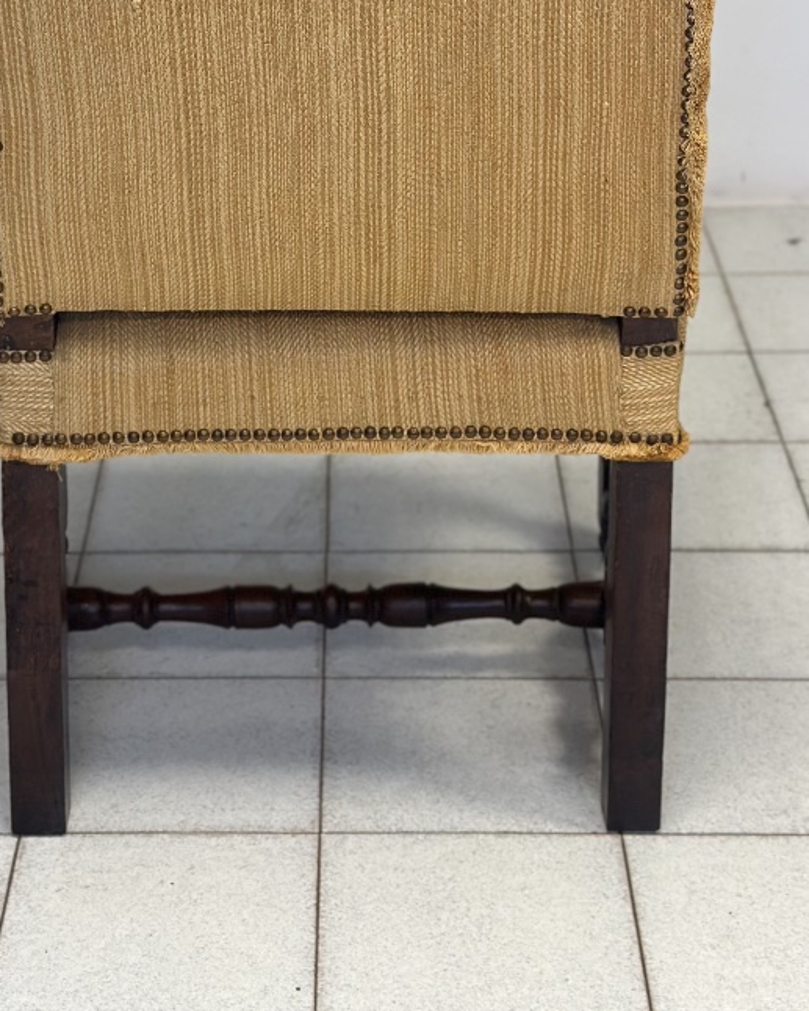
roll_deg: +2.9
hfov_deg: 17.6
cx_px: 293
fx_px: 2603
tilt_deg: -17.1
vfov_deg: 21.4
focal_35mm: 87
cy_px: 85
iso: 160
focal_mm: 6.86
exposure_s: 1/100
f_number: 1.78
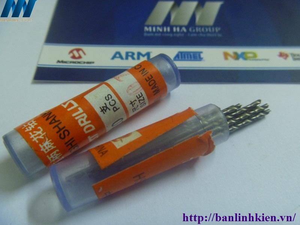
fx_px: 303
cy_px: 112
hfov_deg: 52.6
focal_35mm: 35
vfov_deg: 40.7
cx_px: 150
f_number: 3.5
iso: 400
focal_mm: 6.3
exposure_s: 1/20
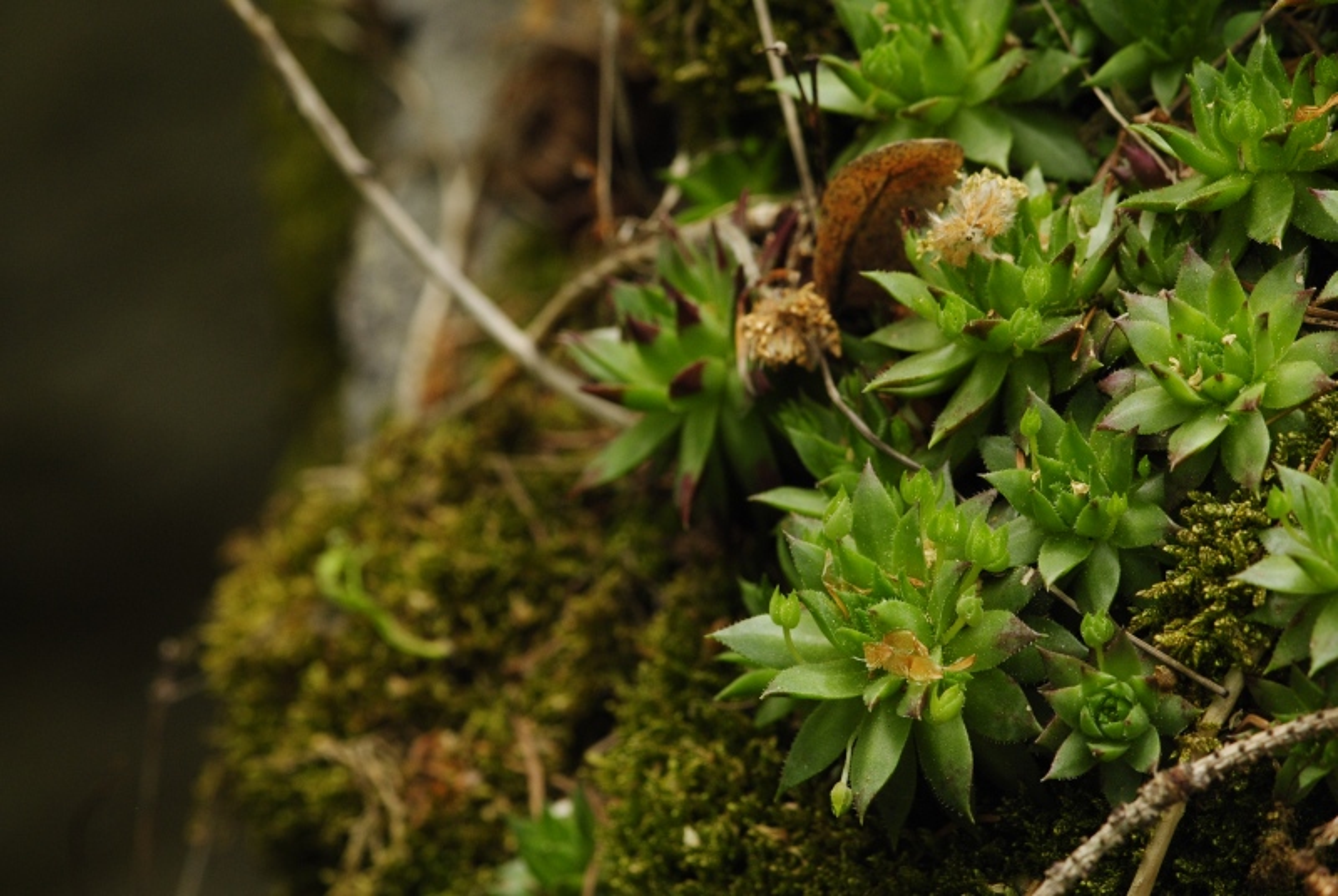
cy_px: 448
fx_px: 4746
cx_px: 669
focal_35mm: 128
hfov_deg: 16.0
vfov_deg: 10.8
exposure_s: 1/160
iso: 400
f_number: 7.1
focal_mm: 85
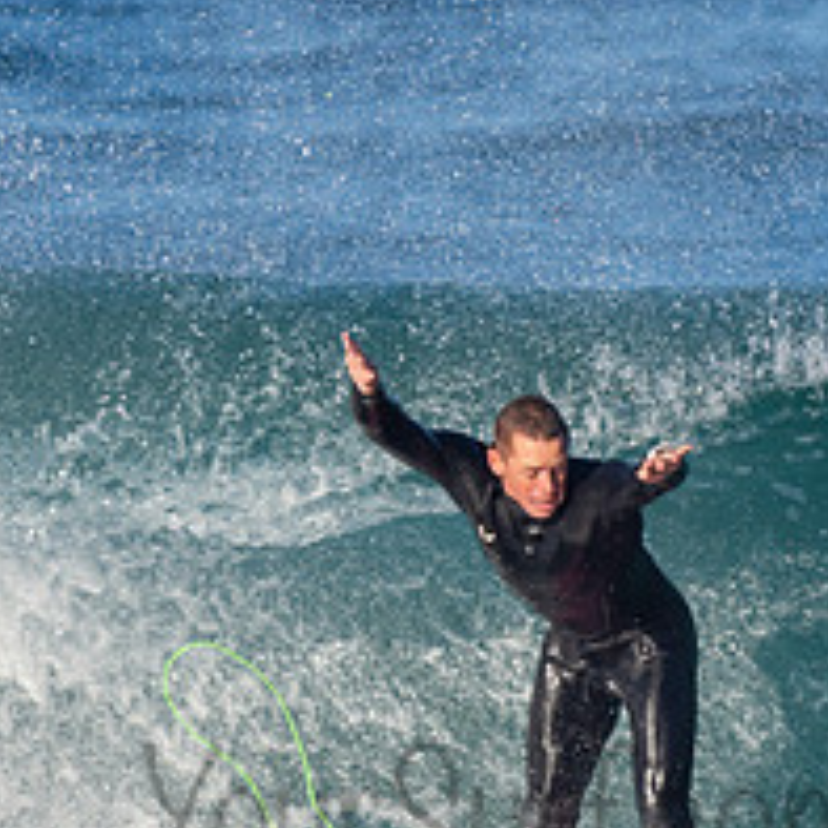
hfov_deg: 0.9
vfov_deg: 0.9
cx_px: 576
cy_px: 771
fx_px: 50768
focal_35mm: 1876
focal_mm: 500
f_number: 5.6
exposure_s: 1/1250
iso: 250
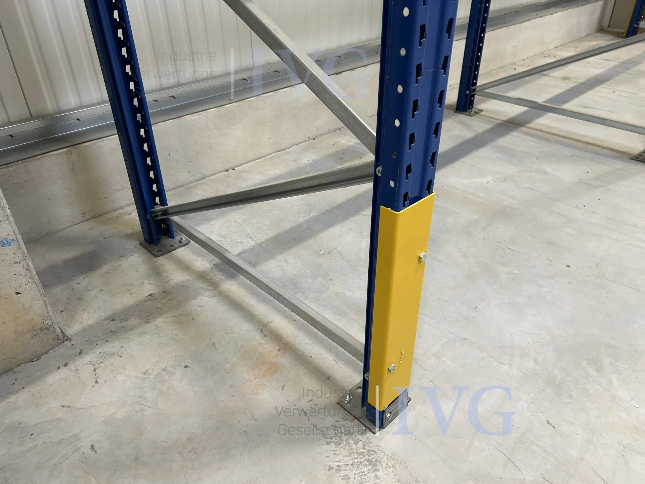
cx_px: 322
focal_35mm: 26
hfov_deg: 67.3
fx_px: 484
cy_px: 242
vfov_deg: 53.1
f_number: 1.5
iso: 125
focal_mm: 5.7
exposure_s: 1/75
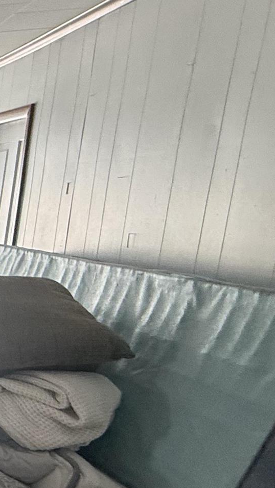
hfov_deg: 13.6
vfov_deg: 41.6
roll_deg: +0.9
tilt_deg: -9.4
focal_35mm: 49
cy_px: 319
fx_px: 635
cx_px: -444
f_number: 2.2
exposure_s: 1/99
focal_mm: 2.22
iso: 160
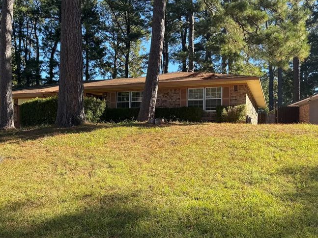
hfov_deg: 48.6
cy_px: 124
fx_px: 349
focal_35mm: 38
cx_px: 121
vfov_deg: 37.7
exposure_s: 1/1172
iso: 80
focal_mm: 6.76
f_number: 1.78
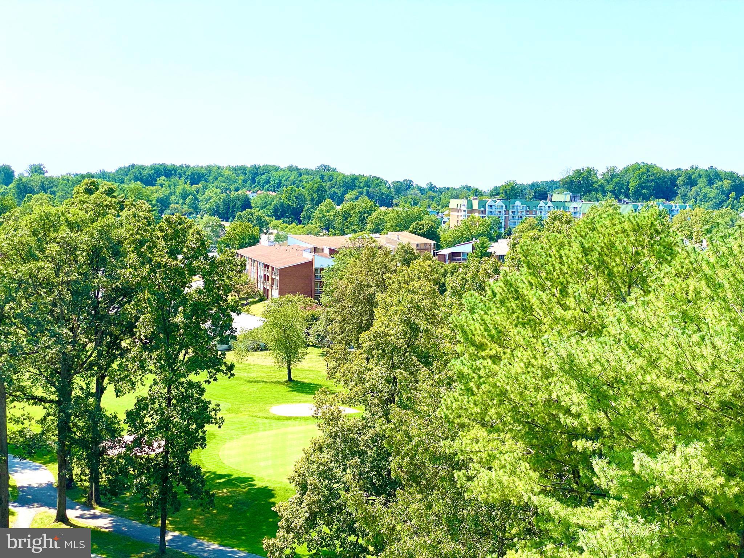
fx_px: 1118
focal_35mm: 52
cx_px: 372
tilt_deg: -3.1
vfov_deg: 28.0
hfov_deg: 36.8
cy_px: 279
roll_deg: -1.4
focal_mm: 6
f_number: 2
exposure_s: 1/1845
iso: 20
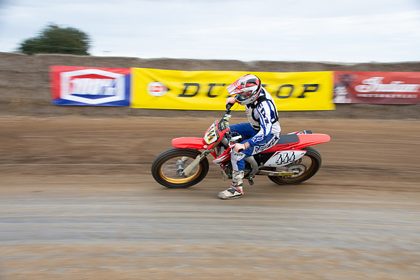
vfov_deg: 25.8
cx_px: 210
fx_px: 613
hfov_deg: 37.8
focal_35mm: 52
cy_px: 140
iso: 320
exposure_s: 1/100
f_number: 8
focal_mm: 35
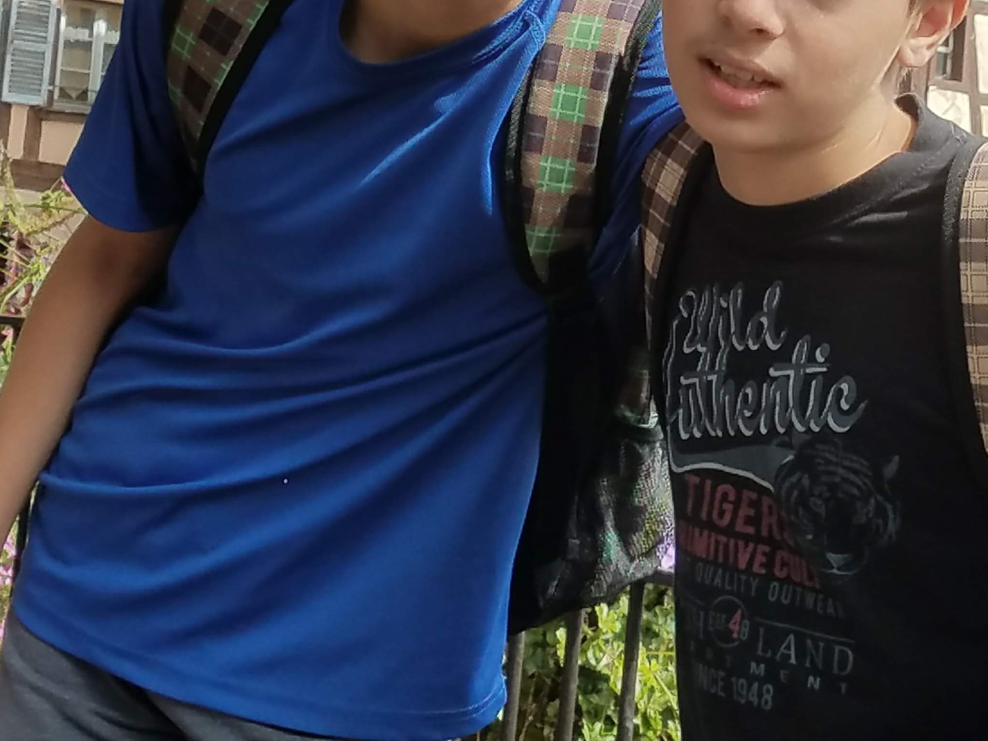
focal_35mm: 51
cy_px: 195
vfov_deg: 28.2
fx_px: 1456
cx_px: 751
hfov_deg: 36.5
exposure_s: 1/1680
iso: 40
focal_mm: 4.2
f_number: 1.7
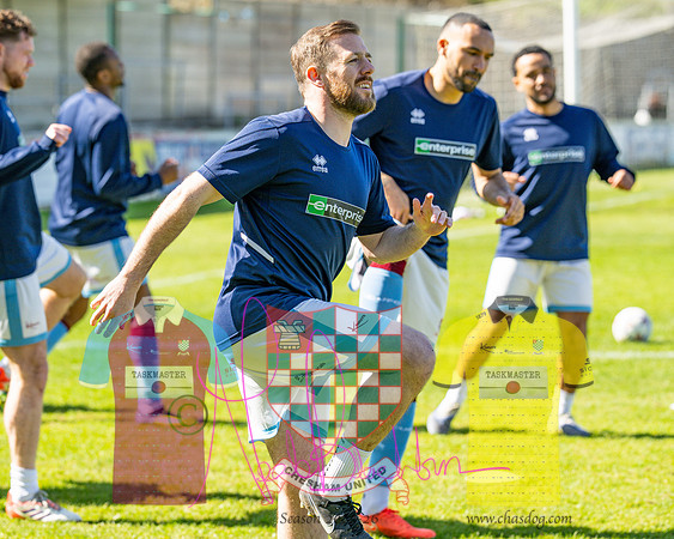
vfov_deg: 10.1
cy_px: 270
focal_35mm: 153
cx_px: 266
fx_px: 3055
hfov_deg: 12.6
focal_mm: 135
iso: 200
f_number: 4
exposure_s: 1/1250
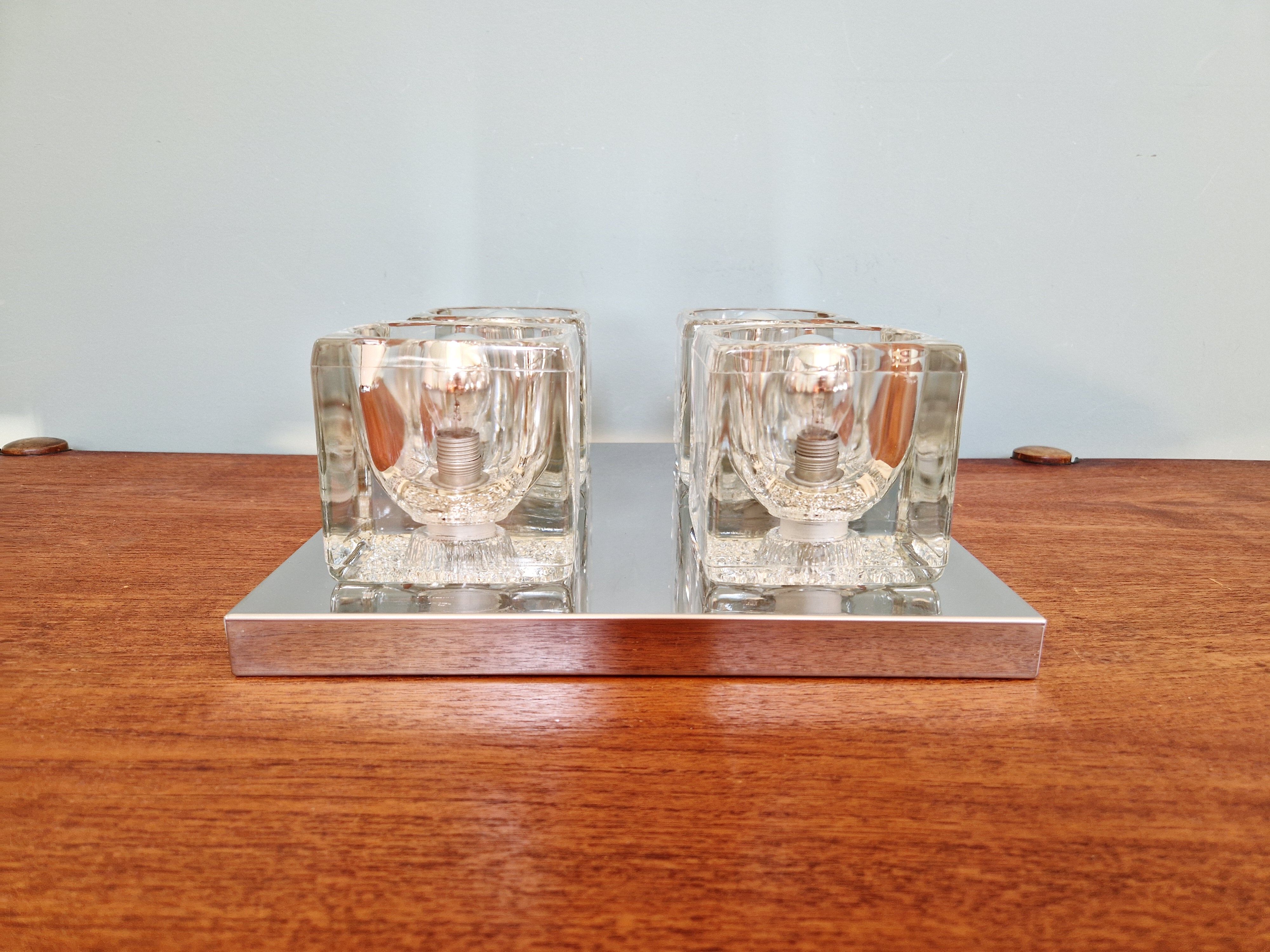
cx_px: 635
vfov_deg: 58.9
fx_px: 844
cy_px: 476
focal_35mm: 23
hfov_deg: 73.9
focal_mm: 5.4
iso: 160
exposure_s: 1/100
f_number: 1.8
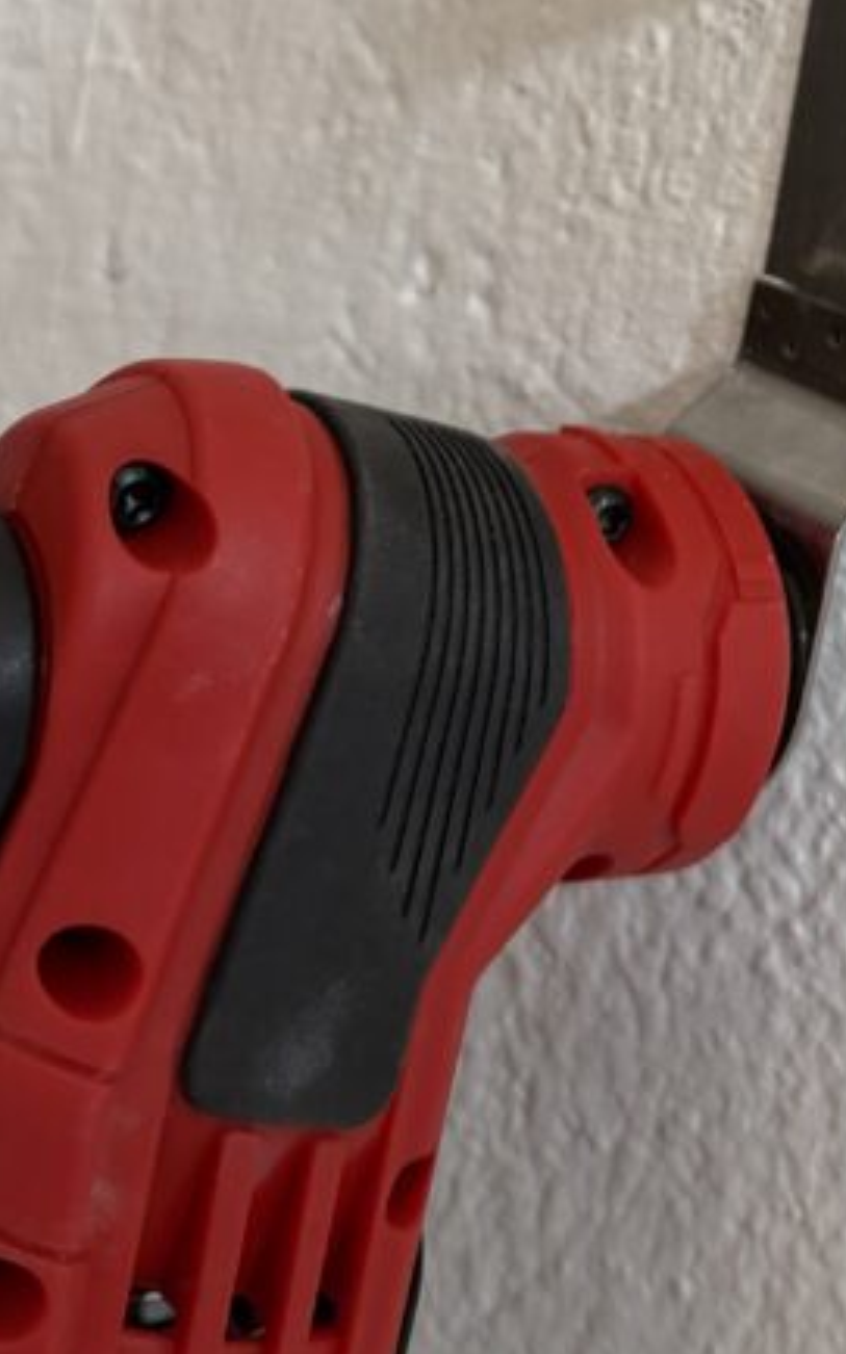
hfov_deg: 21.2
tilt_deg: -4.2
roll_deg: -6.6
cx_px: 740
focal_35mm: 60
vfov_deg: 32.1
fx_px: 2215
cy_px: 94
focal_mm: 6.76
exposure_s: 1/60
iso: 250
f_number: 1.78
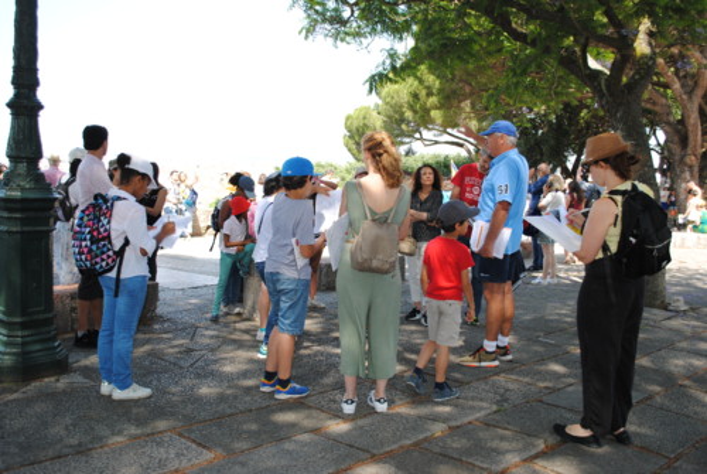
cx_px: 354
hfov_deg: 57.2
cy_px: 237
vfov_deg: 40.1
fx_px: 649
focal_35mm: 33
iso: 100
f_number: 4
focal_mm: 22
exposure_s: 1/200
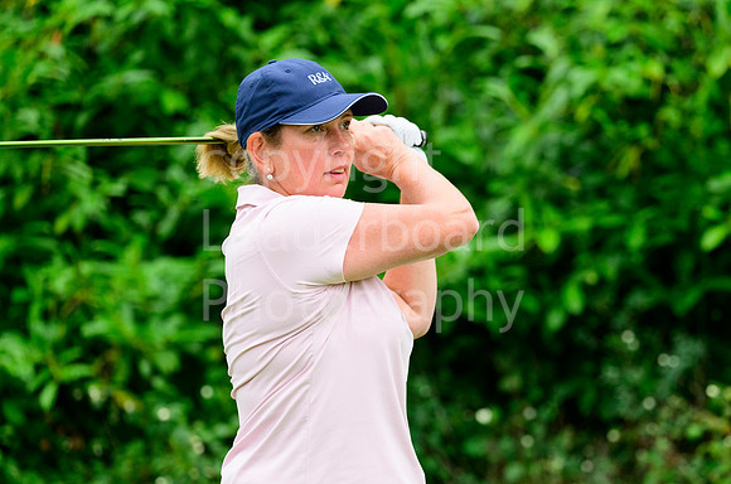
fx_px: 6758
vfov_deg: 4.1
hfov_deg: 6.2
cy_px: 269
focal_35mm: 334
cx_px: 436
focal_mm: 240
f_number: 5
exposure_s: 1/2000
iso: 2000
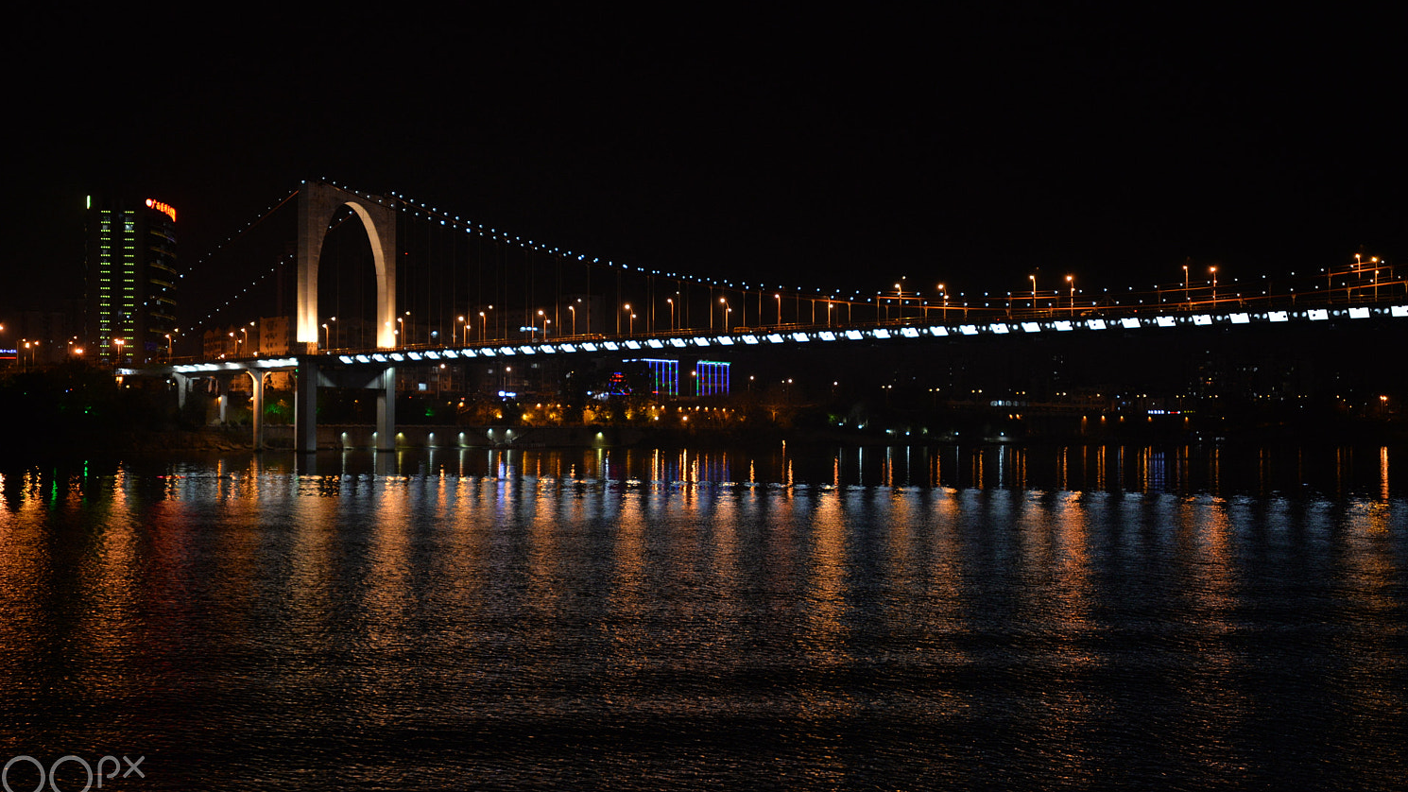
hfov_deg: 55.3
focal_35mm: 36
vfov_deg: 32.8
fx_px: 1344
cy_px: 397
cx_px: 666
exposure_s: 1/100
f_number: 2.2
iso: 1250
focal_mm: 32
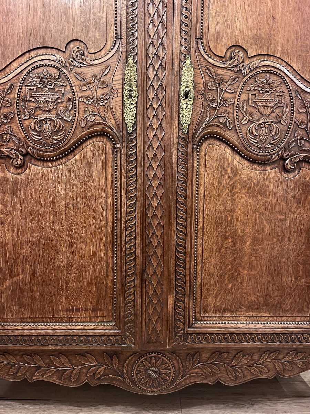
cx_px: 155
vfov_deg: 67.3
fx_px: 310
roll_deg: +0.3
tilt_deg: -5.6
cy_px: 207
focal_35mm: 26
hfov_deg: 53.1
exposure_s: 1/33
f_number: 1.6
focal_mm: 5.1
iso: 500
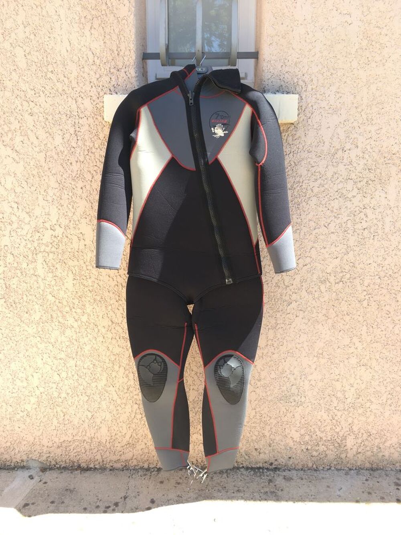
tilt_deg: -16.4
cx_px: 200
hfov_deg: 48.2
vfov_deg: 61.7
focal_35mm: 29
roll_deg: +1.0
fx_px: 448
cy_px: 268
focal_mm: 4.15
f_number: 2.2
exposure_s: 1/210
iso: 25
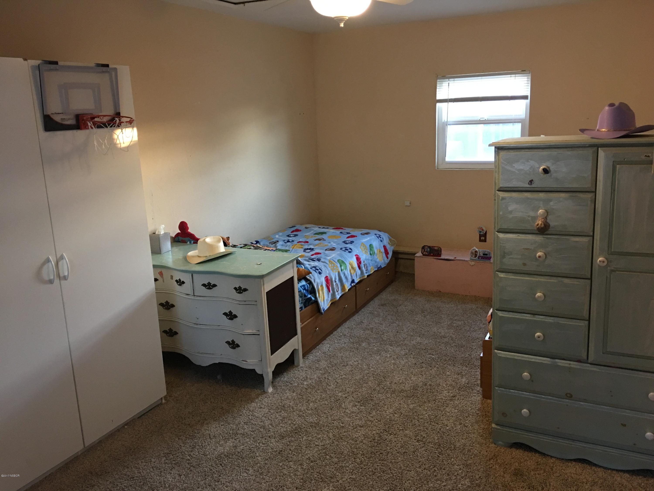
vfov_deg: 48.2
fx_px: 548
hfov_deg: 61.7
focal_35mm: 29
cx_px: 327
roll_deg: +2.8
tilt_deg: -12.7
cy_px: 246
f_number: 2.2
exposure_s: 1/10
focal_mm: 4.15
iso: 80
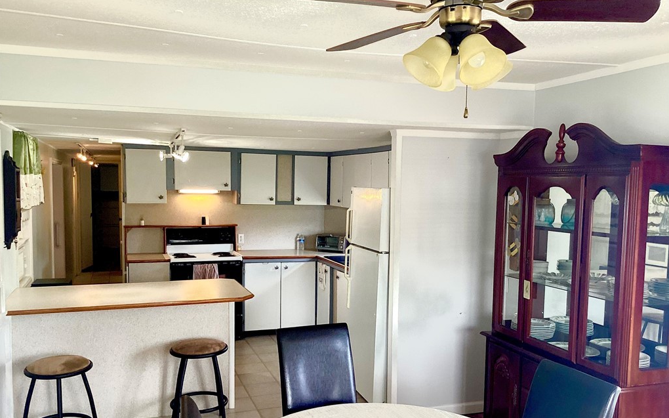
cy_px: 230
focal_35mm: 33
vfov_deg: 38.3
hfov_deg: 58.2
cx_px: 334
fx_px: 602
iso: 80
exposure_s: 1/60
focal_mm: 3.3
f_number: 2.4
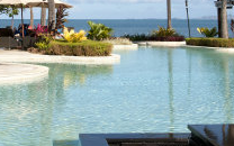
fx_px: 497
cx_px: 69
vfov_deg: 15.7
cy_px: -53
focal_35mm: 78
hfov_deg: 26.2
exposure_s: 1/640
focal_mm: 26
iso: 400
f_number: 13
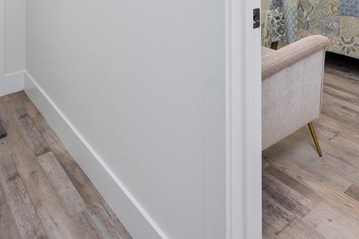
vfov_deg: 31.4
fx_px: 339
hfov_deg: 55.7
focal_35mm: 34
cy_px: -60
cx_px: 199
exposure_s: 1/8
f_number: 7.1
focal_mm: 12
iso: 320
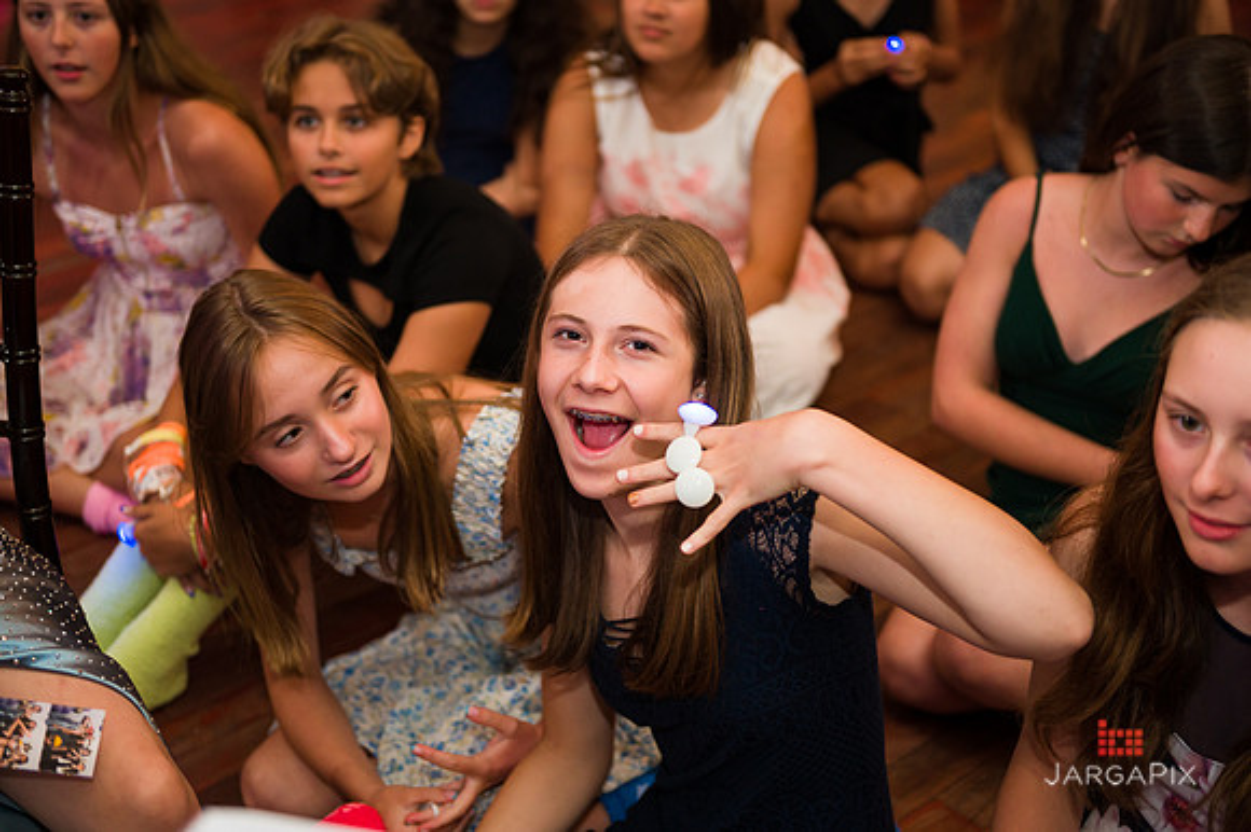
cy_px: 416
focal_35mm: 50
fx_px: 1736
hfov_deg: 39.6
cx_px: 626
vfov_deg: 27.0
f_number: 3.2
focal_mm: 50
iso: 1250
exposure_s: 1/125
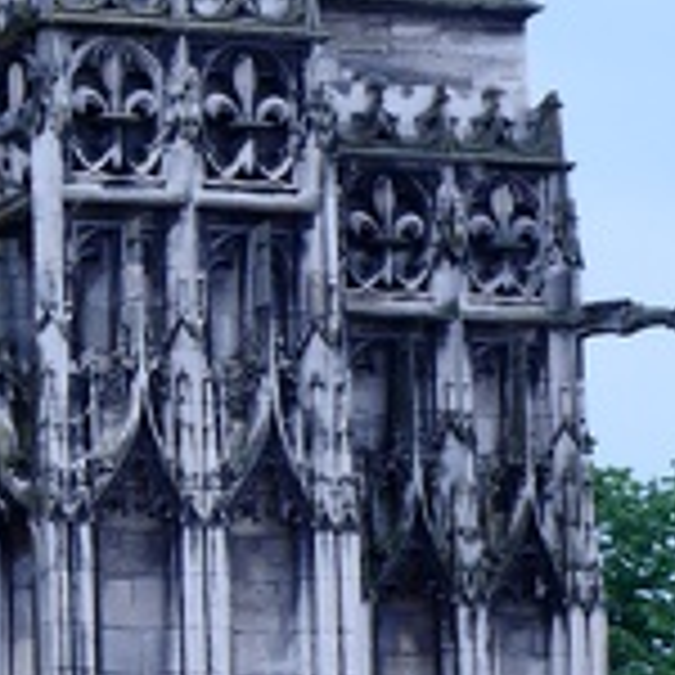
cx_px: -1026
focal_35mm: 242
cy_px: 468
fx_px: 5339
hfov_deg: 6.8
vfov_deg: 7.2
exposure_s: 1/100
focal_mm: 26
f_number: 5.6
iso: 200
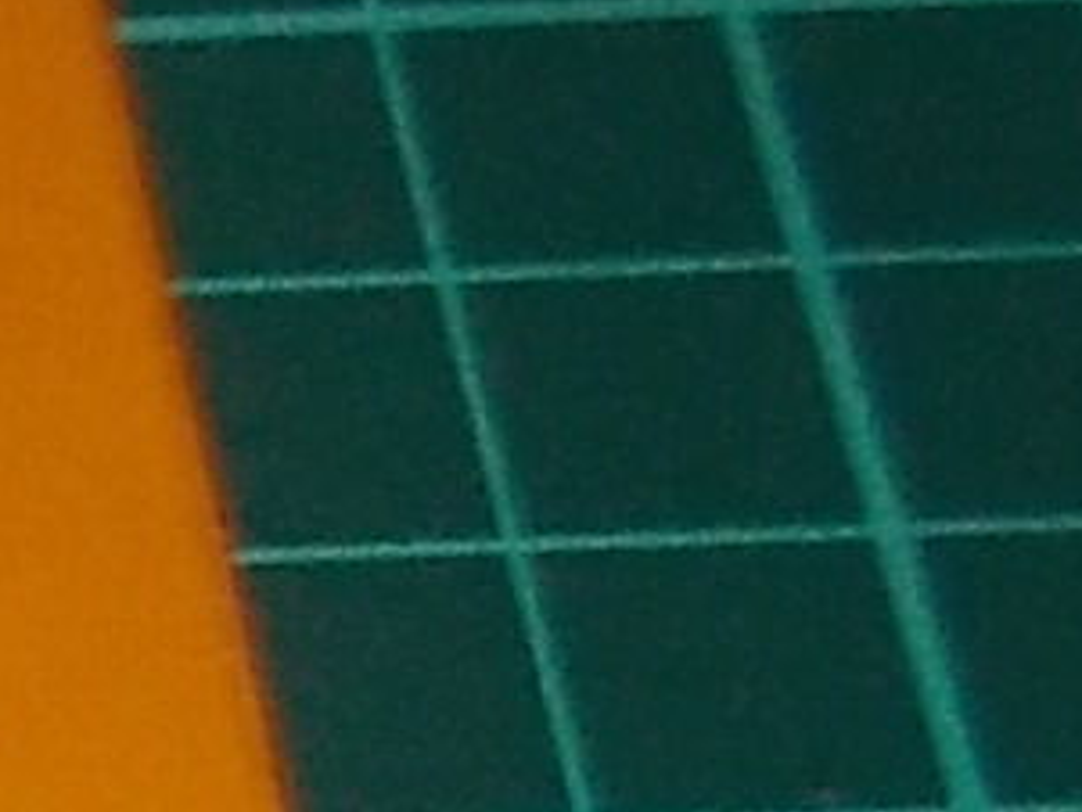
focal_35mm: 219
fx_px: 6848
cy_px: 2066
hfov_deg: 7.5
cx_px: -2621
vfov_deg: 6.4
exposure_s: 1/30
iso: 200
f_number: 3.3
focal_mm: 4.1
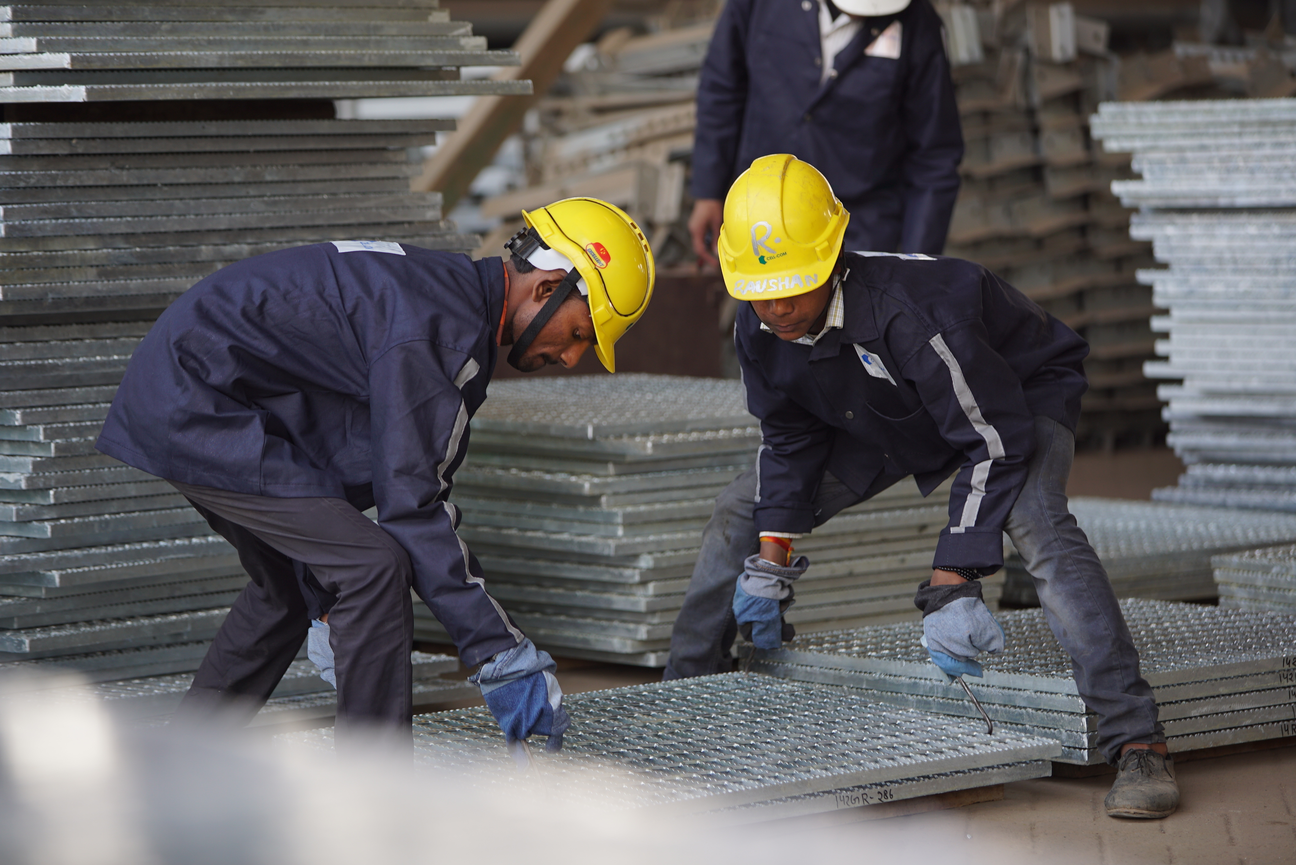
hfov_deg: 15.8
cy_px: 432
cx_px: 648
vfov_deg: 10.6
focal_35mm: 130
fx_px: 4682
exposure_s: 1/100
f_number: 2.8
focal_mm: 130
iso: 100
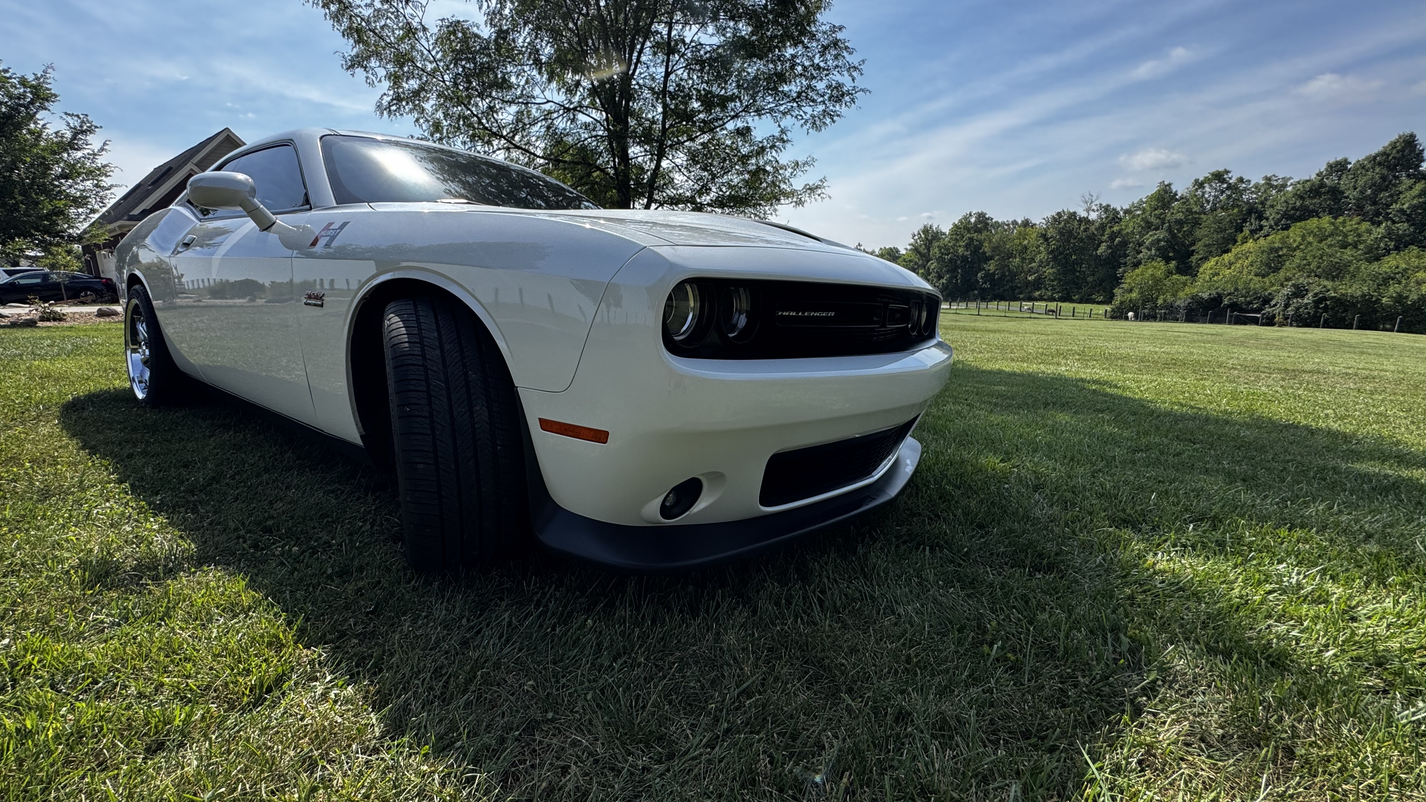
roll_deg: +1.1
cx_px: 700
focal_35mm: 16
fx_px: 605
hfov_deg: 99.4
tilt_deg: -10.8
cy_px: 390
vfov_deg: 67.1
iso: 50
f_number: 2.2
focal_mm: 2.22
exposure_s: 1/1370
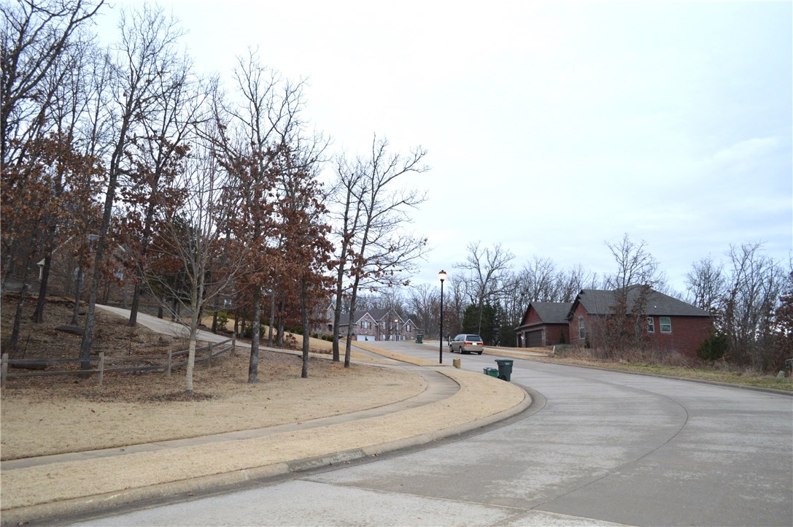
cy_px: 264
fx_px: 594
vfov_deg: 47.8
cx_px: 396
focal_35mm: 27
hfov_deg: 67.4
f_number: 4
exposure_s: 1/80
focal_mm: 18
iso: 400
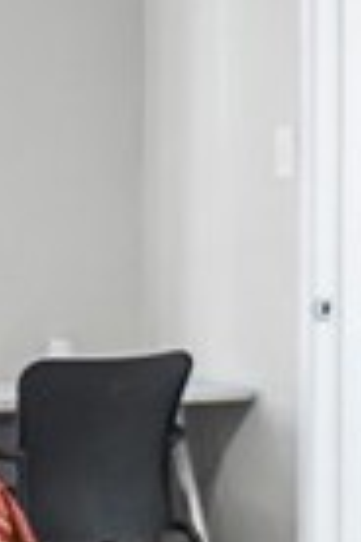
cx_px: 432
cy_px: 137
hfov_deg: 12.1
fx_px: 1669
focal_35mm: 111
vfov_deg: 18.3
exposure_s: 1/5
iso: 320
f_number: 7.1
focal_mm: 10
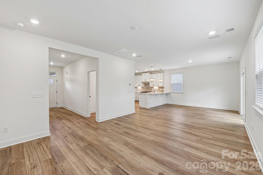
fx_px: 110
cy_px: 88
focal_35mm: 15
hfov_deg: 100.4
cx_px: 132
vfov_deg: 77.3
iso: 200
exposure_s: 1/8
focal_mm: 15
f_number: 11
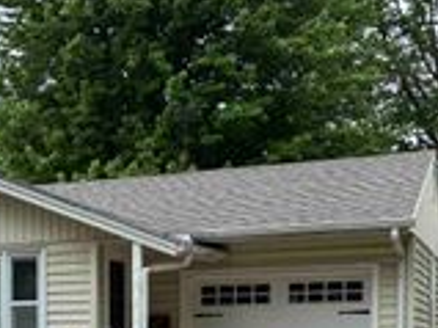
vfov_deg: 17.1
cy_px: 398
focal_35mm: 82
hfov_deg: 23.1
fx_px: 1037
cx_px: 30
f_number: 1.6
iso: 50
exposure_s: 1/1751
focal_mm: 5.96
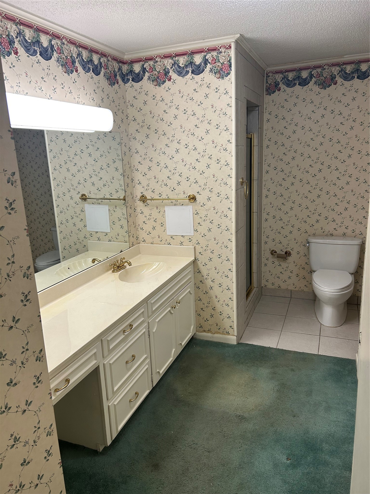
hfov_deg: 53.1
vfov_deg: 67.3
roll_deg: +3.3
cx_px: 185
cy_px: 247
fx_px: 371
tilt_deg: -14.4
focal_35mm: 26
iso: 80
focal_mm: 5.7
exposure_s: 1/120
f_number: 1.5
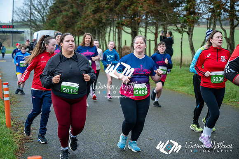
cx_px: 120
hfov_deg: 28.8
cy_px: 80
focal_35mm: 70
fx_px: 465
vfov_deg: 19.5
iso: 720
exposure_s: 1/1250
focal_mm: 70
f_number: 2.8
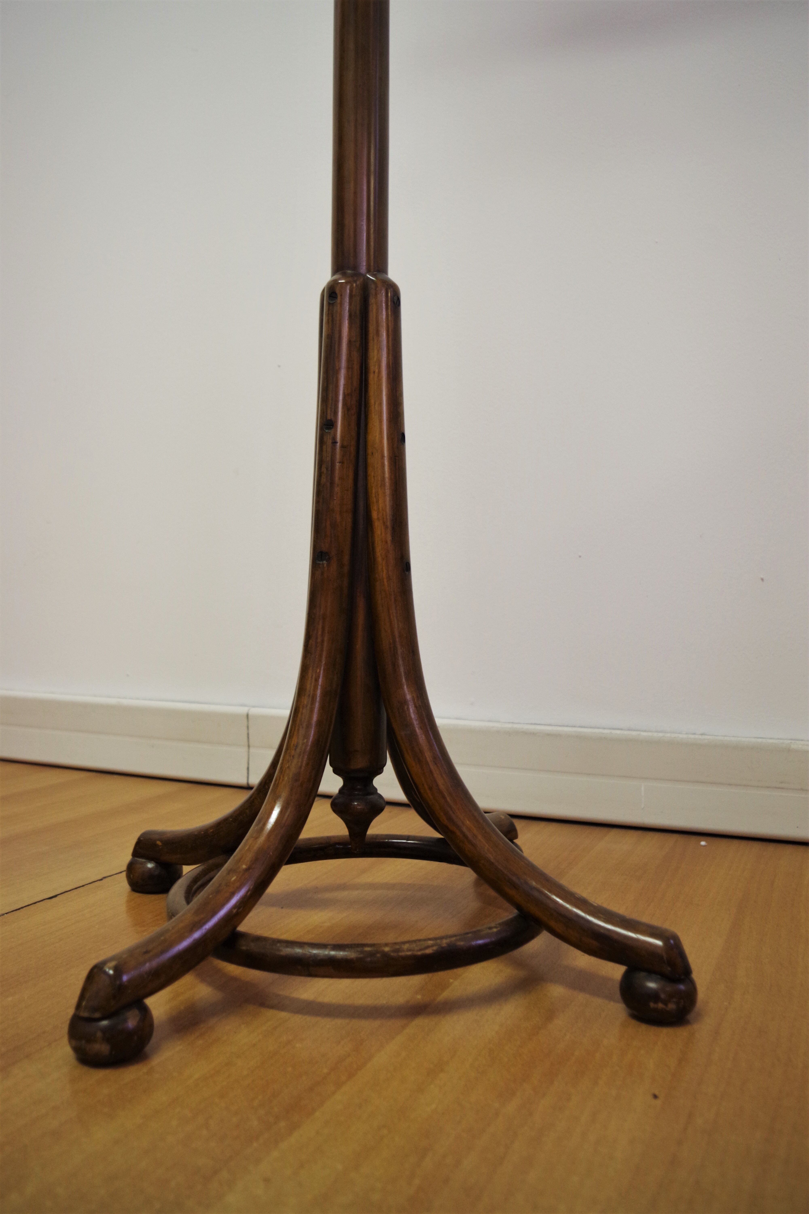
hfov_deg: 43.6
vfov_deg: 61.9
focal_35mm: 30
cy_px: 607
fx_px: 1011
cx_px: 404
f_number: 4
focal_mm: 20
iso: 800
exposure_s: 1/60
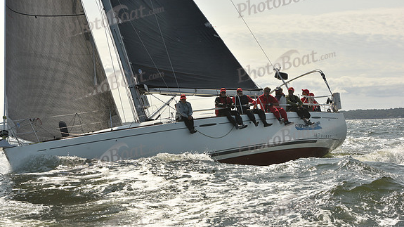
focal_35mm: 74
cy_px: 111
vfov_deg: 16.3
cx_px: 201
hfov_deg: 28.6
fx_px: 792
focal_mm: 70
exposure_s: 1/800
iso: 250
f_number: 10
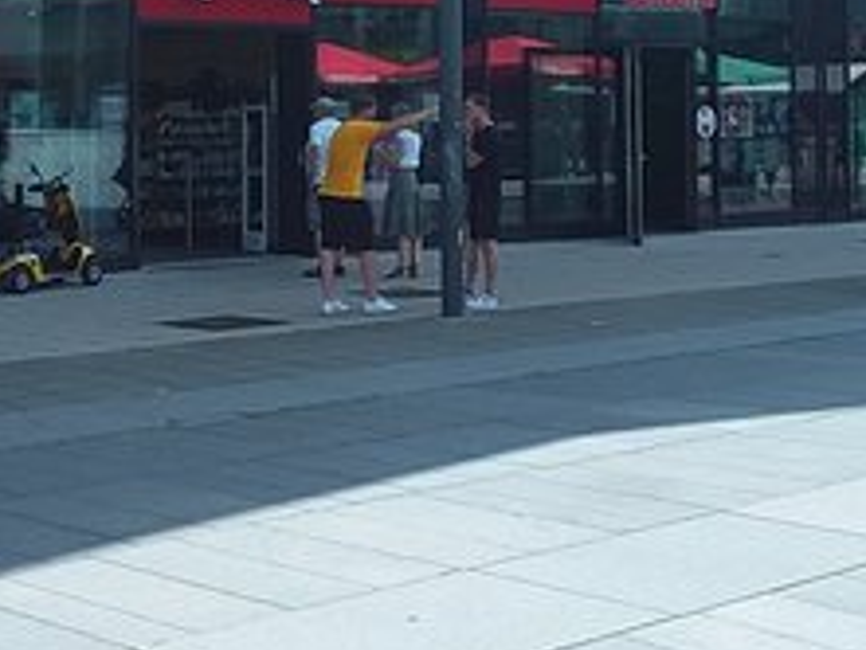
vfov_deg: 19.0
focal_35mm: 76
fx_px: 1902
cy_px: 51
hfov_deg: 25.4
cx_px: 231
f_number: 1.9
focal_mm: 2.91
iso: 40
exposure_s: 1/1264
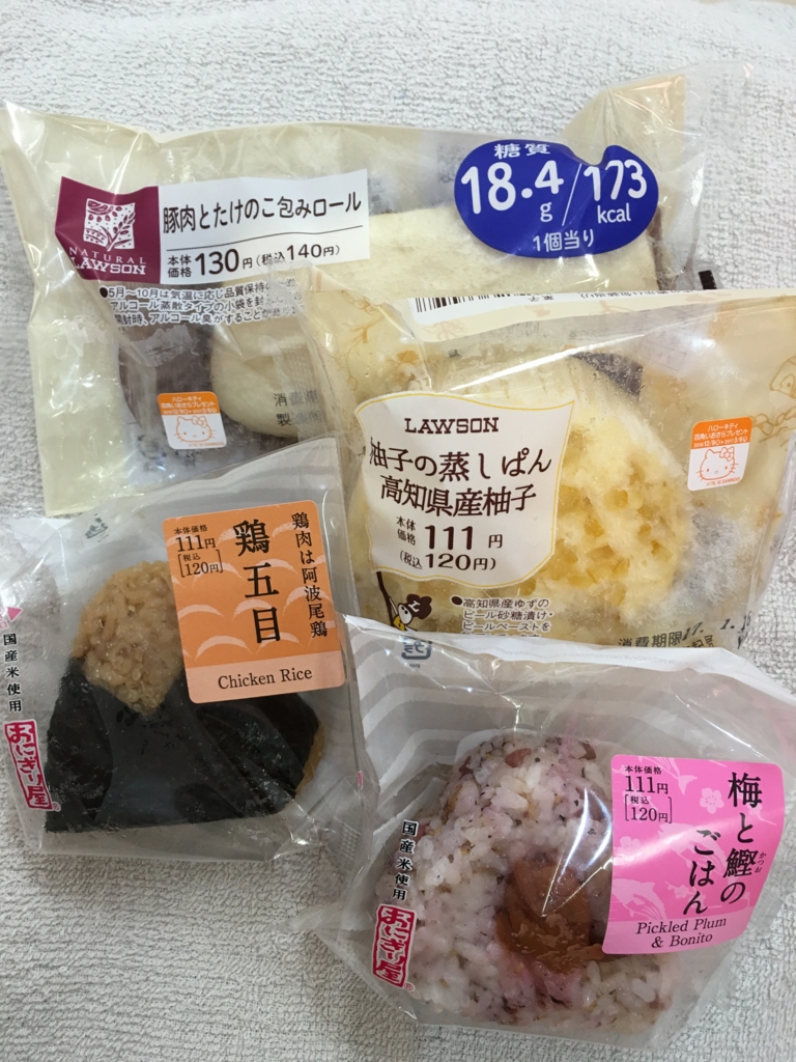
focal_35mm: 29
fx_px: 889
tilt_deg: -78.6
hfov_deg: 48.2
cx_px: 398
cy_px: 531
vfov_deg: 61.7
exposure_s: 1/15
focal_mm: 4.15
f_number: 2.2
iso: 40
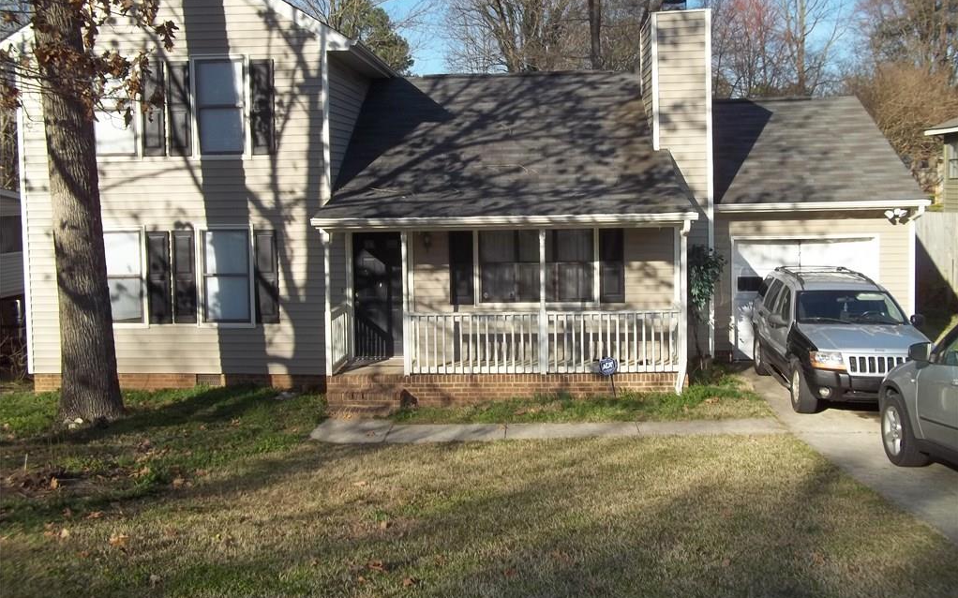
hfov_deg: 56.7
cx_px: 479
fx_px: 887
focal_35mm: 34
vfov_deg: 37.2
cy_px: 265
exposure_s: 1/100
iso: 64
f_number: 8.8
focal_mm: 5.7
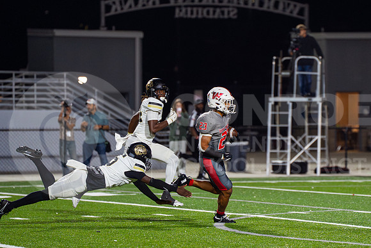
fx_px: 2735
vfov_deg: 5.2
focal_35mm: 265
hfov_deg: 7.8
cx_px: 264
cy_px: 123
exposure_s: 1/1600
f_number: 3.2
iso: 3200
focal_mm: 180
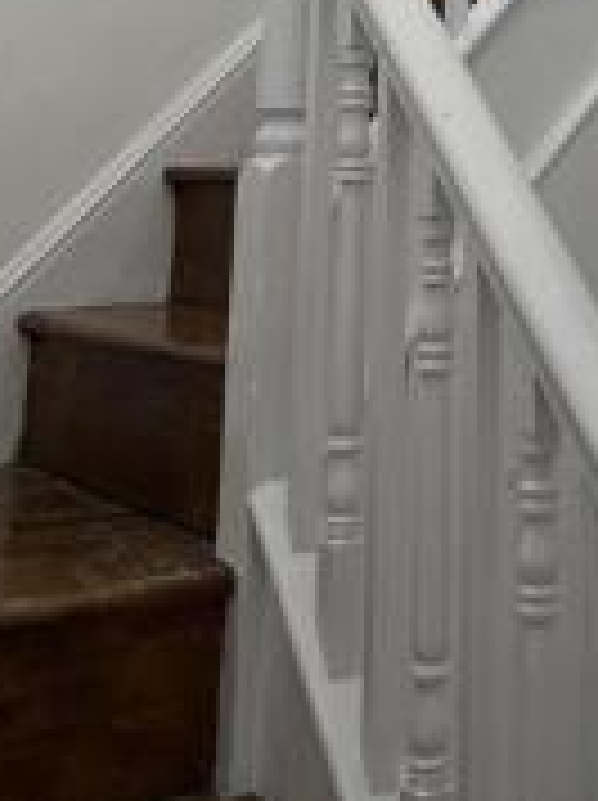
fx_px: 1478
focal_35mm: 64
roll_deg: +0.2
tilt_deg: +14.4
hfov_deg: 22.0
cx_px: 598
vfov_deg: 26.8
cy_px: -164
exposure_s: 1/121
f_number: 1.5
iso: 80
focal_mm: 5.7
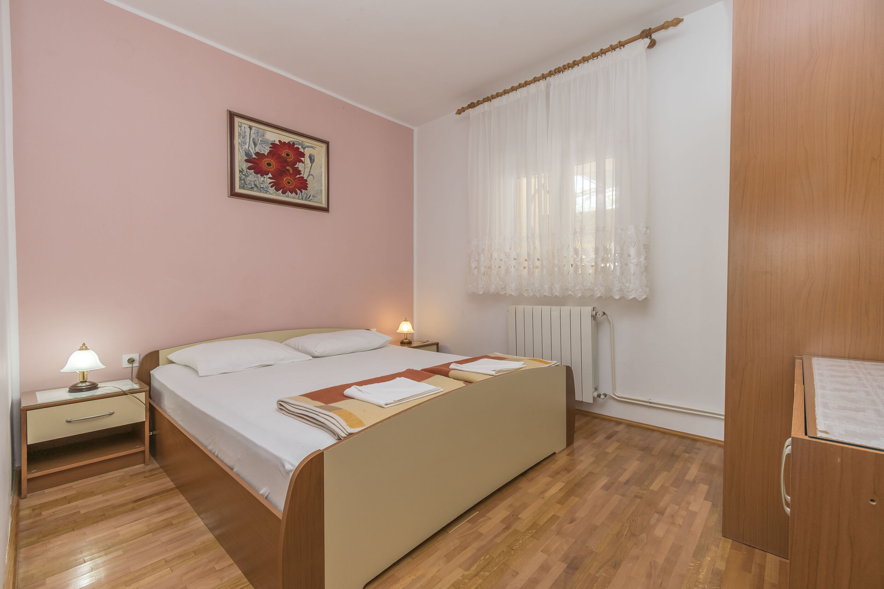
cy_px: 294
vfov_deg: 77.3
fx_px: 368
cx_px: 442
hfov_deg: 100.4
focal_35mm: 15
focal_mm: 10
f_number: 4.5
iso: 160
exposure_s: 1/60
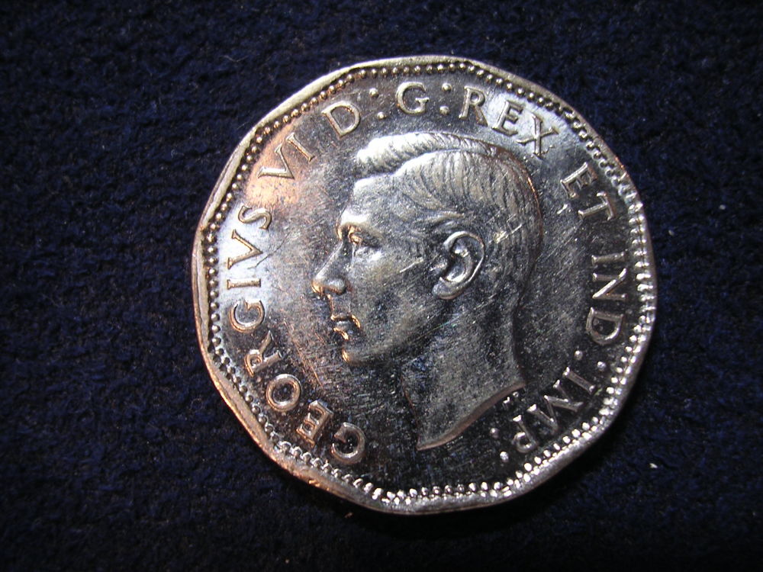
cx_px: 382
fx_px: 838
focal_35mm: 38
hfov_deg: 49.0
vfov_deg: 37.7
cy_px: 286
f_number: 2.8
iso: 100
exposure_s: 1/8.8
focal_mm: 5.8
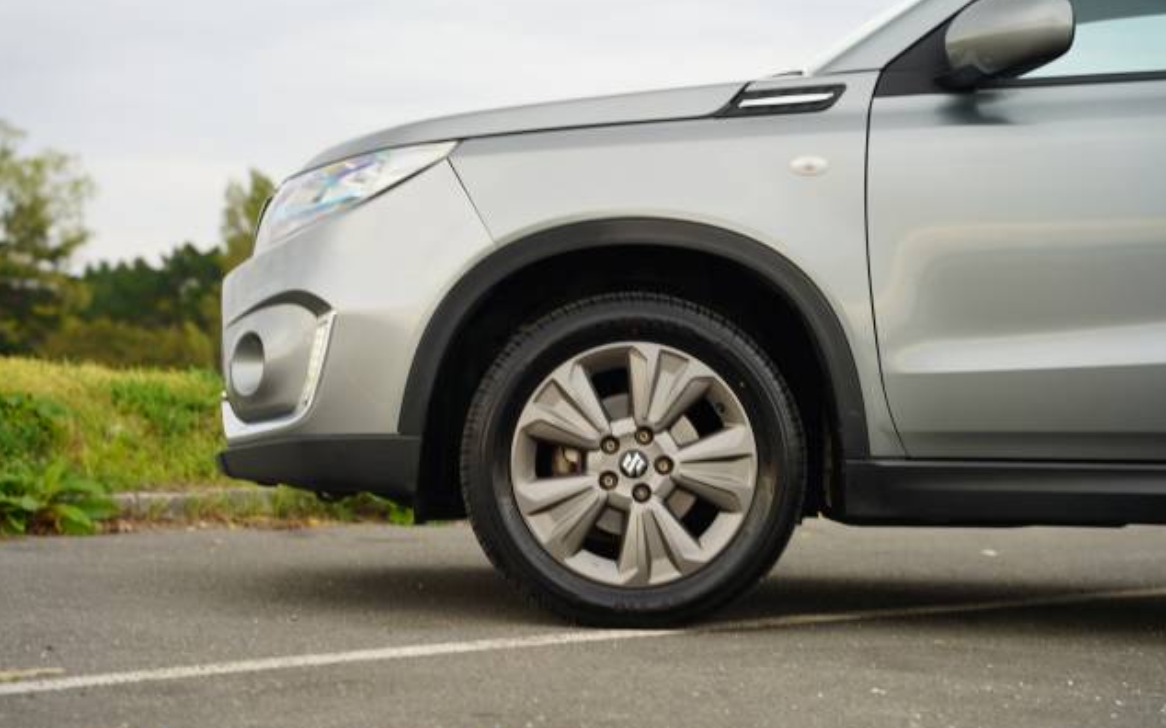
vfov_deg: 18.1
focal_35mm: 72
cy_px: 382
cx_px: 581
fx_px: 2288
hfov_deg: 28.6
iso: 100
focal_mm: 70
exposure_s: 1/80
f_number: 4
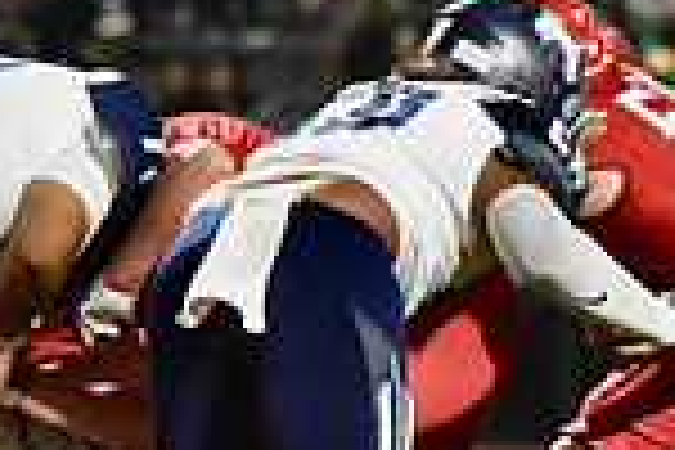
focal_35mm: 697
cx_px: 616
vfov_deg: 2.0
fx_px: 13068
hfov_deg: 3.0
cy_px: 119
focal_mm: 180
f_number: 2.8
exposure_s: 1/1000
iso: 11400
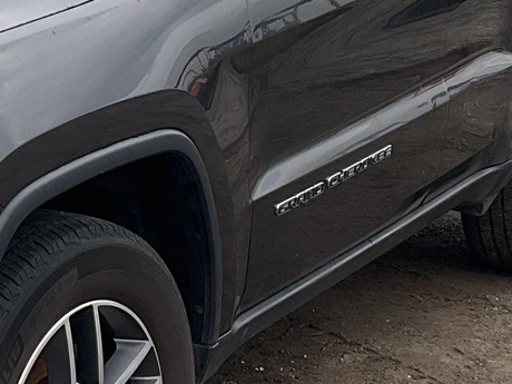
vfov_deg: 11.6
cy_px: 3
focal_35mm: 126
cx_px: -14
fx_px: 1864
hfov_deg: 15.3
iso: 25
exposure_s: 1/519
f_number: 1.8
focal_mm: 3
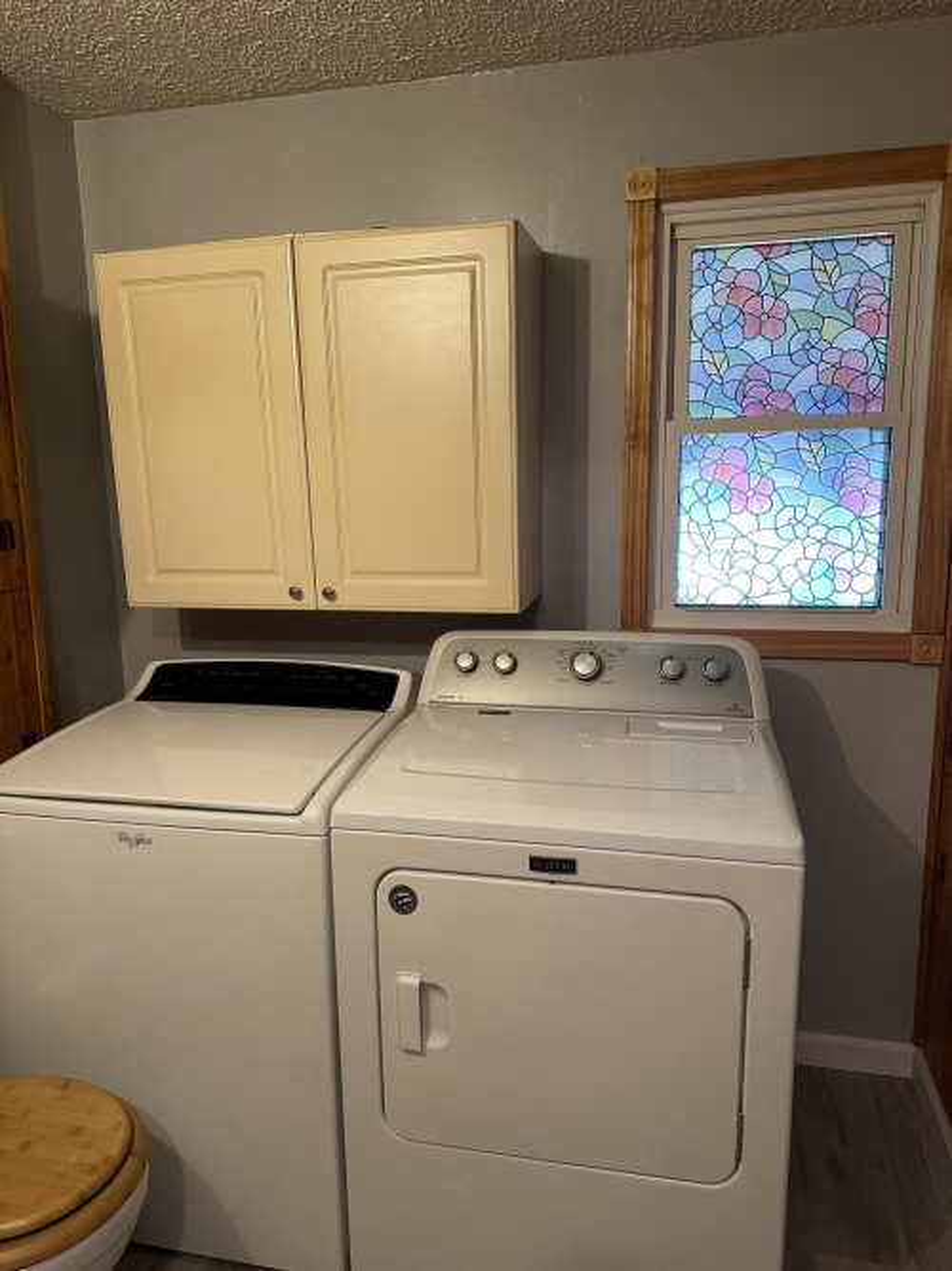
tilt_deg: -9.7
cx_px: 476
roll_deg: +0.0
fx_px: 880
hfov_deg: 56.8
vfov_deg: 71.6
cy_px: 636
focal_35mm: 24
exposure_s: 1/60
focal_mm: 6.86
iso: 250
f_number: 1.78
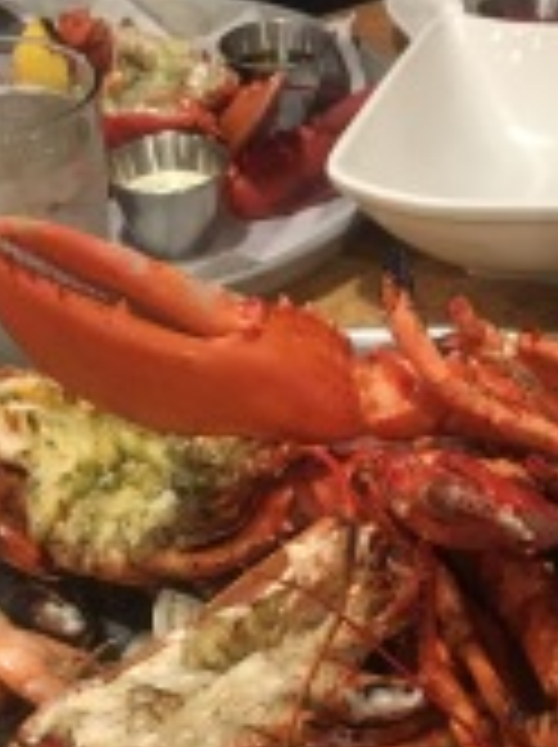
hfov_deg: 22.7
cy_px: 662
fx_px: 1379
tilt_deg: -45.4
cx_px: 387
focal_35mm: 64
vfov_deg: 29.2
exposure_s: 1/15
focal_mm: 4.15
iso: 250
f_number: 2.2
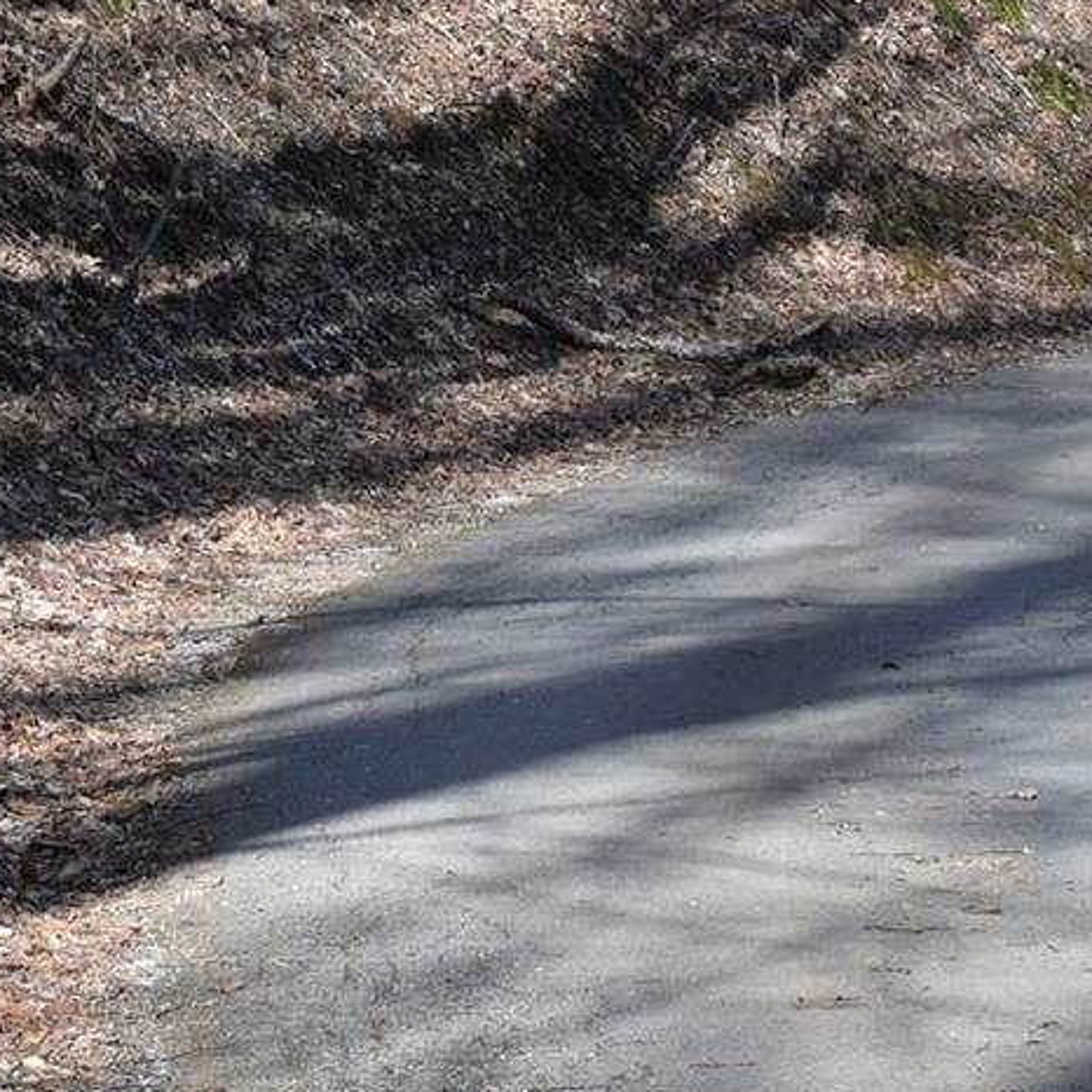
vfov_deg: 10.8
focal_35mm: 157
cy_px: -430
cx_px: 459
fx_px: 5603
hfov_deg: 11.1
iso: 250
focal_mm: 28
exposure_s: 1/250
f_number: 8
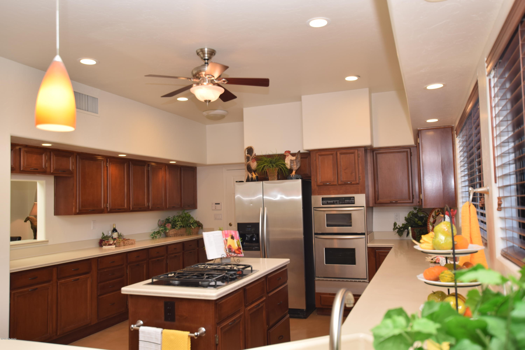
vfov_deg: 43.6
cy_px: 175
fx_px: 437
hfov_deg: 61.9
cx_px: 262
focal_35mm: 30
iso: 100
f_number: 4
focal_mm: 20
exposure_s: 1/60
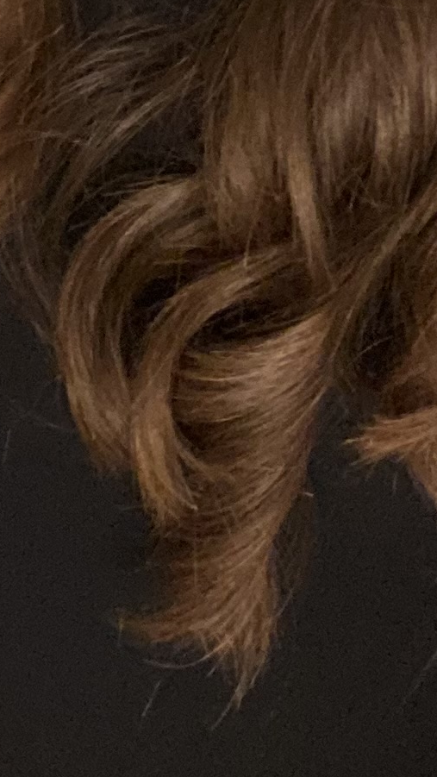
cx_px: 378
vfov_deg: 16.6
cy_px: -522
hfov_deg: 10.8
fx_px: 2307
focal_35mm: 112
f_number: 2.2
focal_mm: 2.71
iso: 320
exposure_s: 1/25
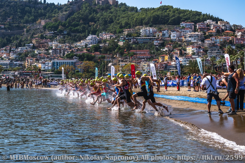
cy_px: 82
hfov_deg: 28.1
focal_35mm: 72
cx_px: 122
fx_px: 490
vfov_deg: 18.9
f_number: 9
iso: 100
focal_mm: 72
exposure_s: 1/500
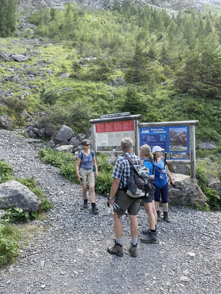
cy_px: 147
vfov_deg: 67.3
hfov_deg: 53.1
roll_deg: +1.3
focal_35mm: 26
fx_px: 221
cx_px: 110
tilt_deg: -1.4
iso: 32
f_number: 1.6
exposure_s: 1/194
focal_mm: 4.2
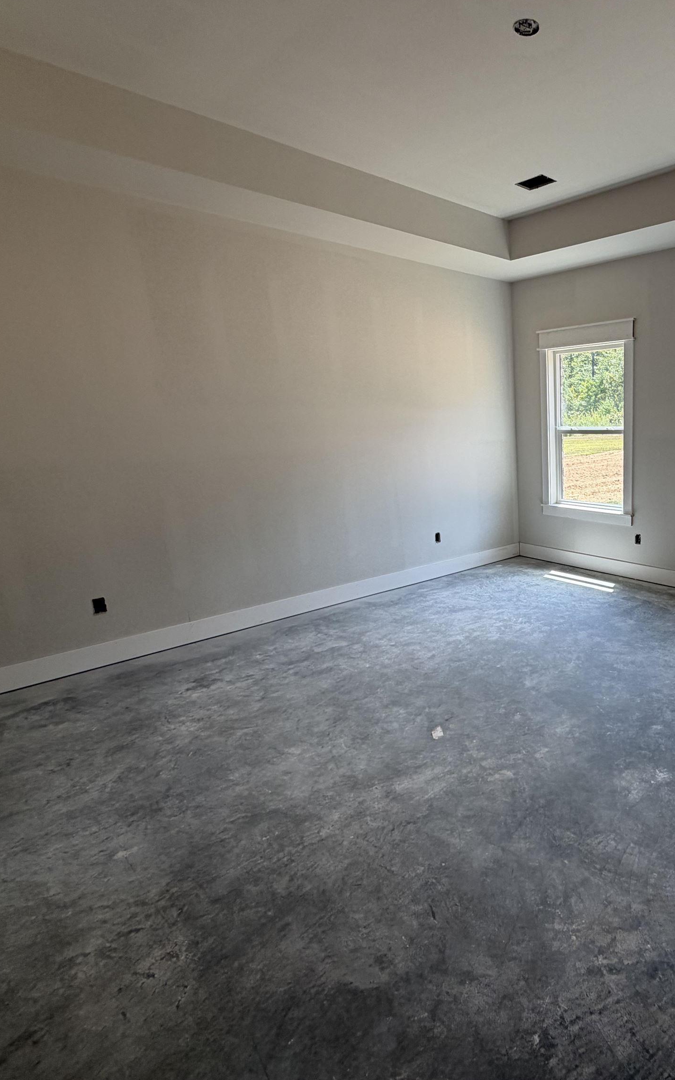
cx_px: 571
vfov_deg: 85.1
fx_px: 588
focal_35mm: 20
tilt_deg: -11.4
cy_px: 540
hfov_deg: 54.1
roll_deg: +0.7
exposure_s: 1/121
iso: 80
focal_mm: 2.22
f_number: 2.2
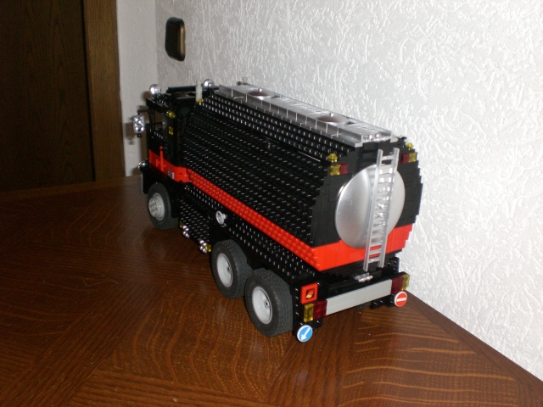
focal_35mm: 38
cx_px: 272
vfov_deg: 37.7
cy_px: 204
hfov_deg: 49.0
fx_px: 596
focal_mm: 6.3
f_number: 3.1
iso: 200
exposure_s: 1/60
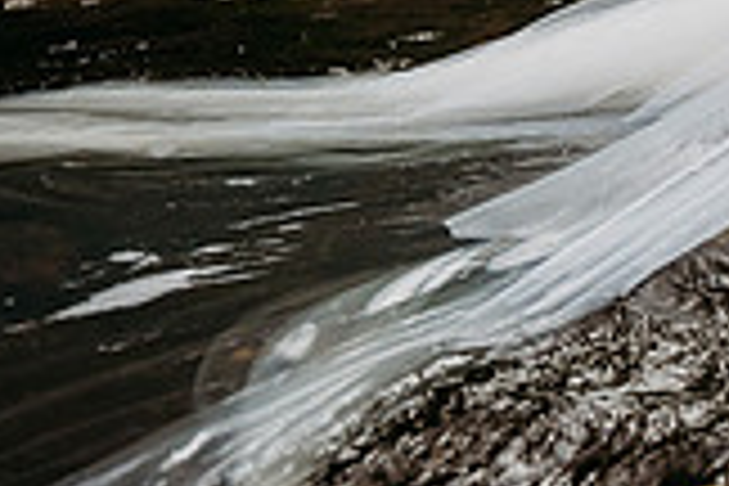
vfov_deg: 11.2
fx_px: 2410
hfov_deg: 15.6
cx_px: 1143
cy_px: -136
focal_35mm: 119
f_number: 2.8
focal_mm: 30.5
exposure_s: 1/1600
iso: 500
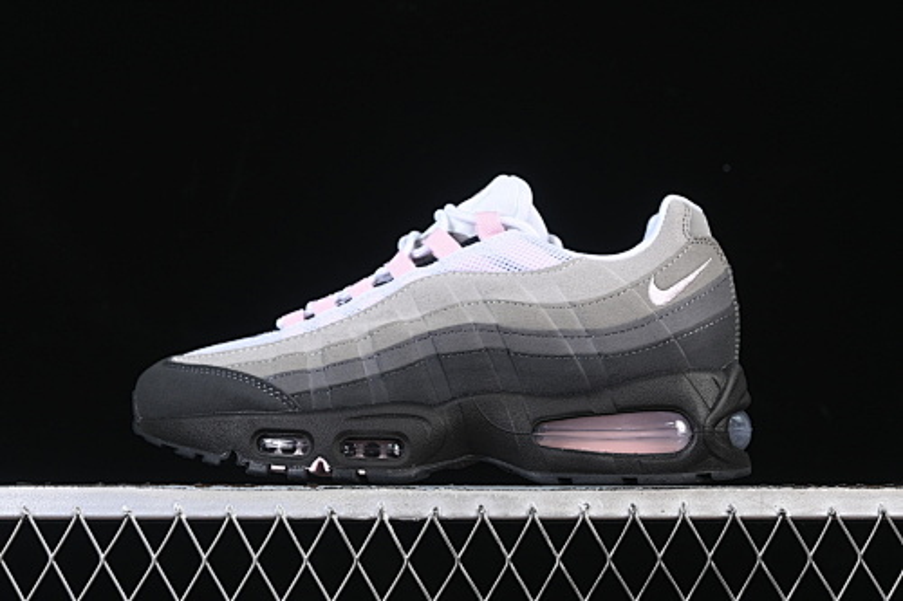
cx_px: 452
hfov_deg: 27.0
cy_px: 300
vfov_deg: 18.2
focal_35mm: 75
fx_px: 1881
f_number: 6.3
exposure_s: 1/60
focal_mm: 50
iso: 160
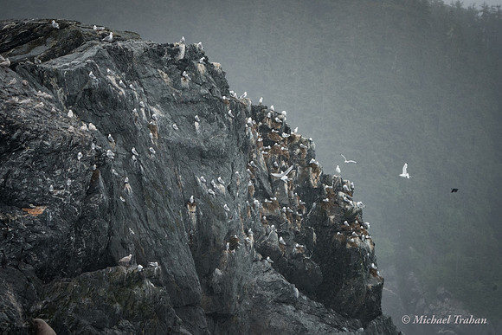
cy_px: 168
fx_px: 2789
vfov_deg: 6.9
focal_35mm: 200
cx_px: 251
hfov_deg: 10.3
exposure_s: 1/2000
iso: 2500
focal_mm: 200
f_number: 5.6
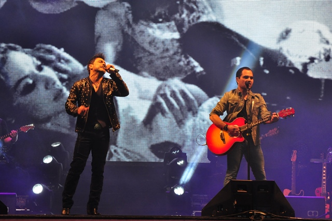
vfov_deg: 6.8
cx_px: 166
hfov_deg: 10.2
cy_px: 110
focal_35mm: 202
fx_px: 1865
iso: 1000
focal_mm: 135
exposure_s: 1/100
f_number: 11
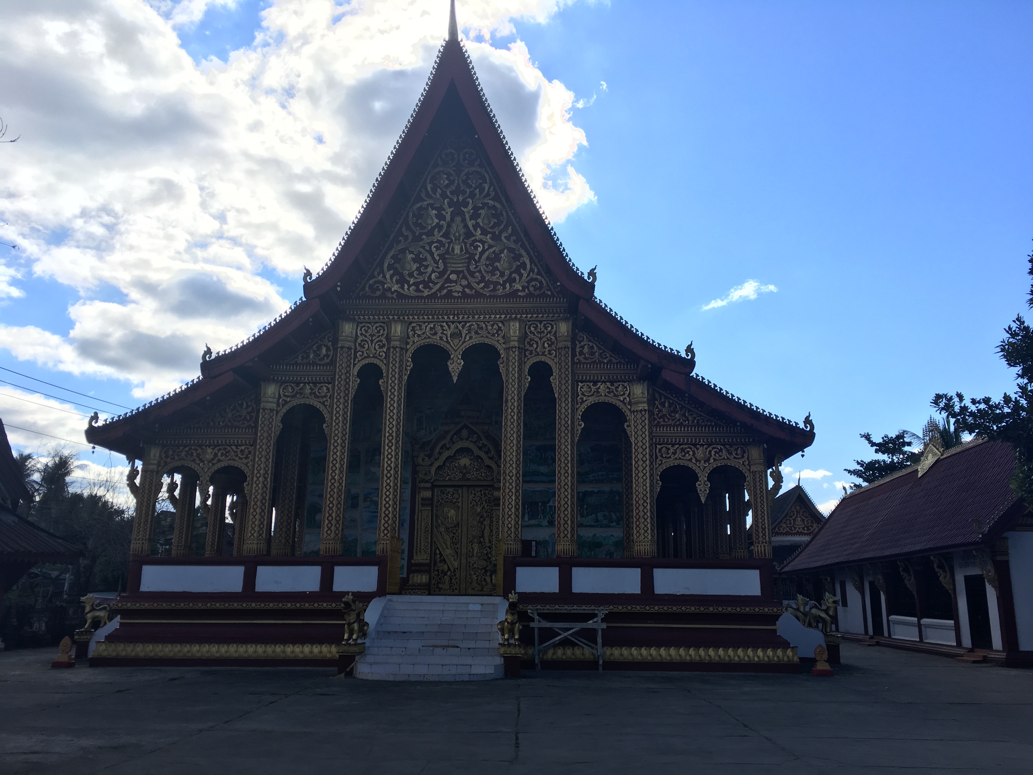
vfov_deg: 48.2
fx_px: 865
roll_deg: -0.3
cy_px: 388
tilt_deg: +14.7
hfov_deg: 61.7
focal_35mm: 29
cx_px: 516
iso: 25
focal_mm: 4.15
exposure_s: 1/1637
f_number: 2.2
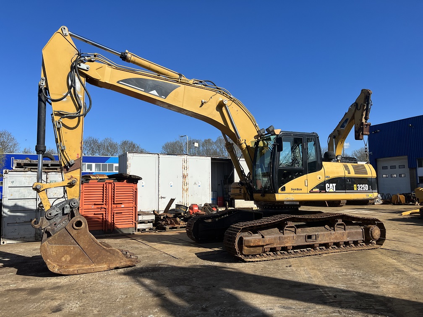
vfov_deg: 53.1
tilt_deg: +5.2
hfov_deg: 67.3
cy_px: 158
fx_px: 318
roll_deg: +0.8
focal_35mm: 26
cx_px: 212
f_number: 1.5
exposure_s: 1/4630
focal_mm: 5.7
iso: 50
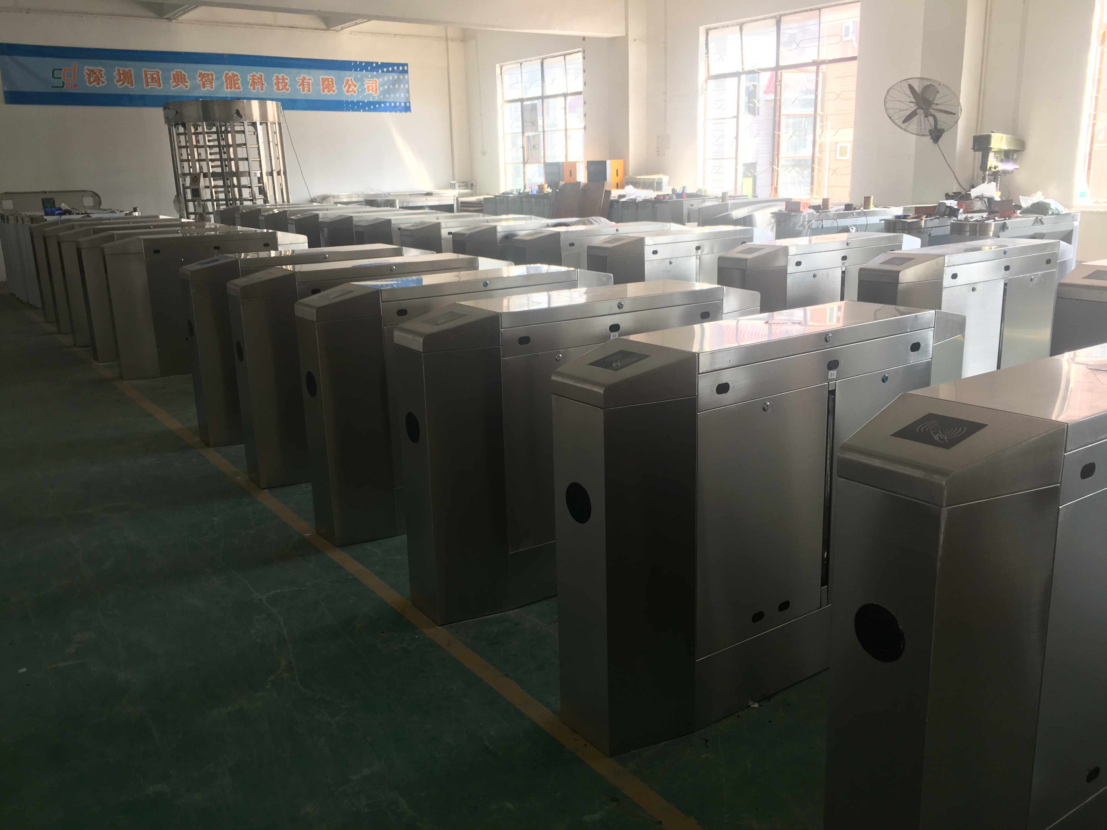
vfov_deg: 48.2
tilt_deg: -13.1
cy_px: 415
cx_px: 554
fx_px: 927
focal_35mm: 29
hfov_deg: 61.7
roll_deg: +1.3
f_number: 2.2
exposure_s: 1/50
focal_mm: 4.15
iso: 25
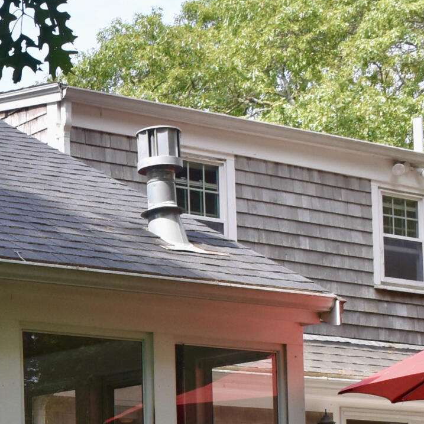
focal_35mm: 96
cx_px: -267
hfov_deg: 16.1
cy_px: 460
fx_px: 1330
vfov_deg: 17.5
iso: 640
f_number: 8
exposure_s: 1/500
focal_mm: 18
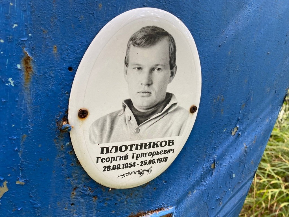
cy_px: 108
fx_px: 217
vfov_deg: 53.1
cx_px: 144
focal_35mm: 26
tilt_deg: -20.2
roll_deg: -4.4
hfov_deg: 67.3
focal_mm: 4.25
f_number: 1.8
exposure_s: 1/121
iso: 64
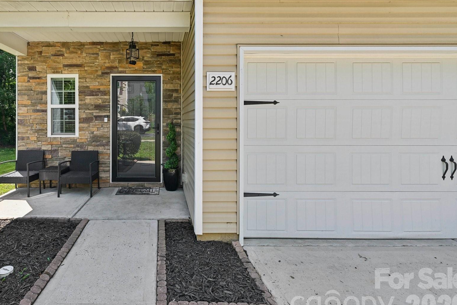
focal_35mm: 20
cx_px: 165
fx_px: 254
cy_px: 123
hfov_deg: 82.0
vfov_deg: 61.4
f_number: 8
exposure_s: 1/125
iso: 100
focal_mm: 15
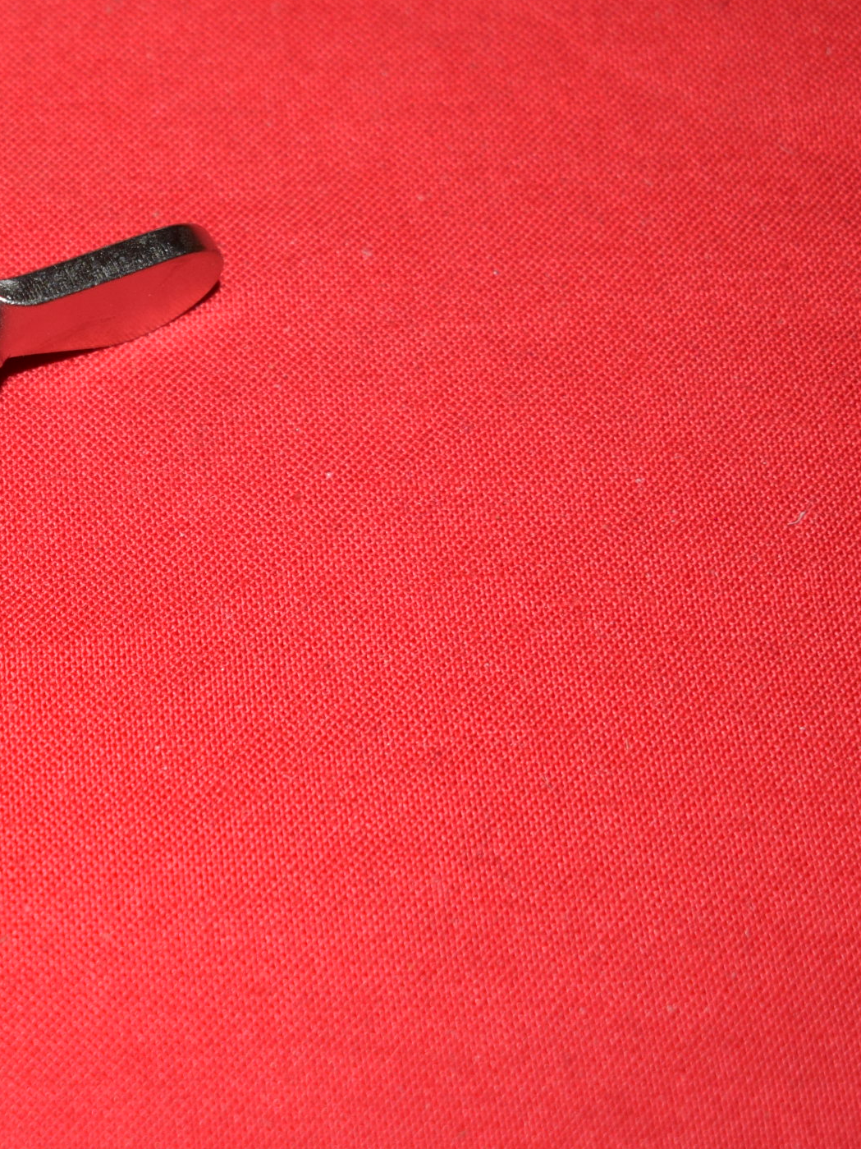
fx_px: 3583
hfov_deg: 13.2
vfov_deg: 18.2
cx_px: -291
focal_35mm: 108
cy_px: 467
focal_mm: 35
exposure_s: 1/200
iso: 400
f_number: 5.6
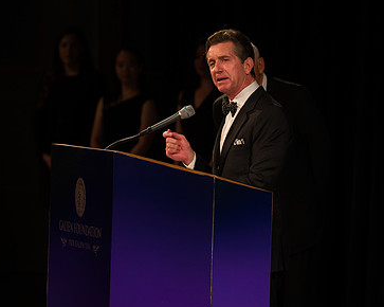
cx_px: 223
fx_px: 3408
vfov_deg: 5.2
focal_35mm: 300
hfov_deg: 6.4
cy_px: 126
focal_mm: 200
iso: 1600
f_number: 4
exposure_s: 1/200
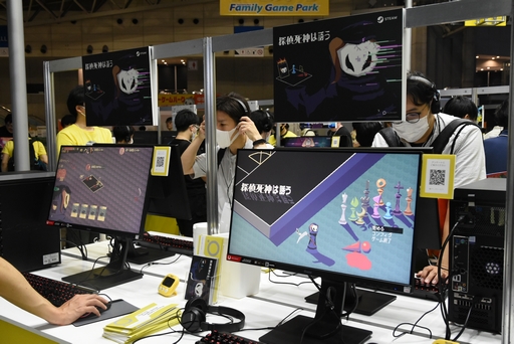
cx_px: 257
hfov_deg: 53.1
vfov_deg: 36.9
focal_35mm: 36
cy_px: 172
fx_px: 514
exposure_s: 1/125
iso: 2000
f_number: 5.6
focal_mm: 24
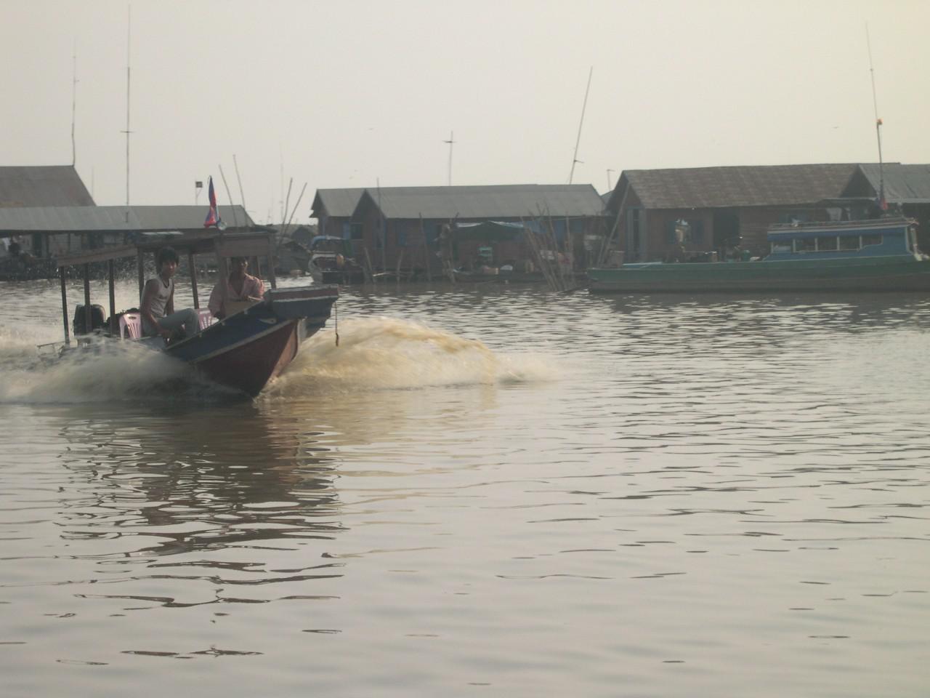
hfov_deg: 19.3
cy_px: 349
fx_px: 2740
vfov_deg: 14.5
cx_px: 465
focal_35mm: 102
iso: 100
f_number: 13
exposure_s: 1/74.2
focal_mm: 21.6
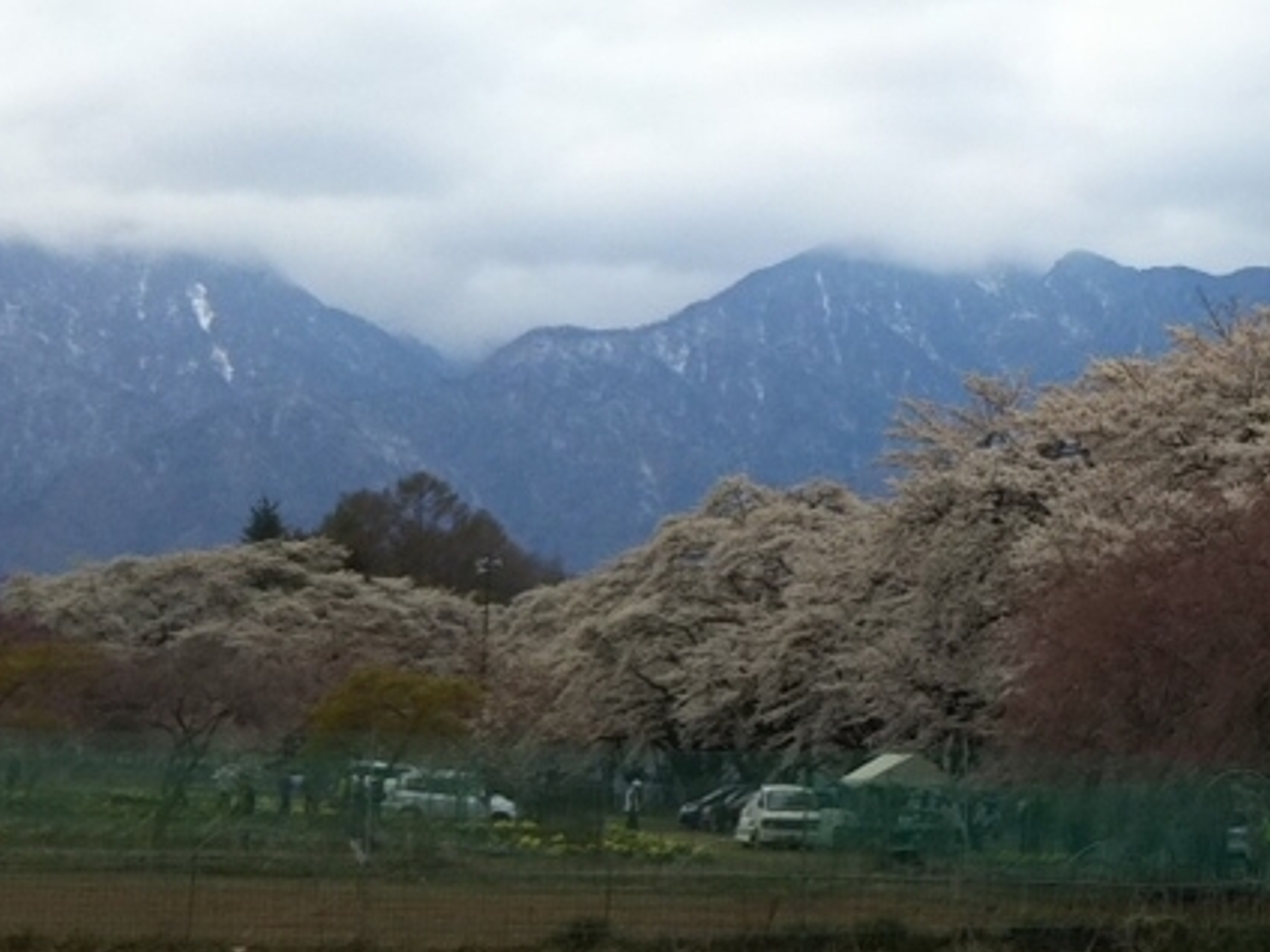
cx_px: 1477
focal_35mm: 85
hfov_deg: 21.5
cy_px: 216
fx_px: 3119
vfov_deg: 17.3
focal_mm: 4
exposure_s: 1/579
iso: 25
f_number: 2.2
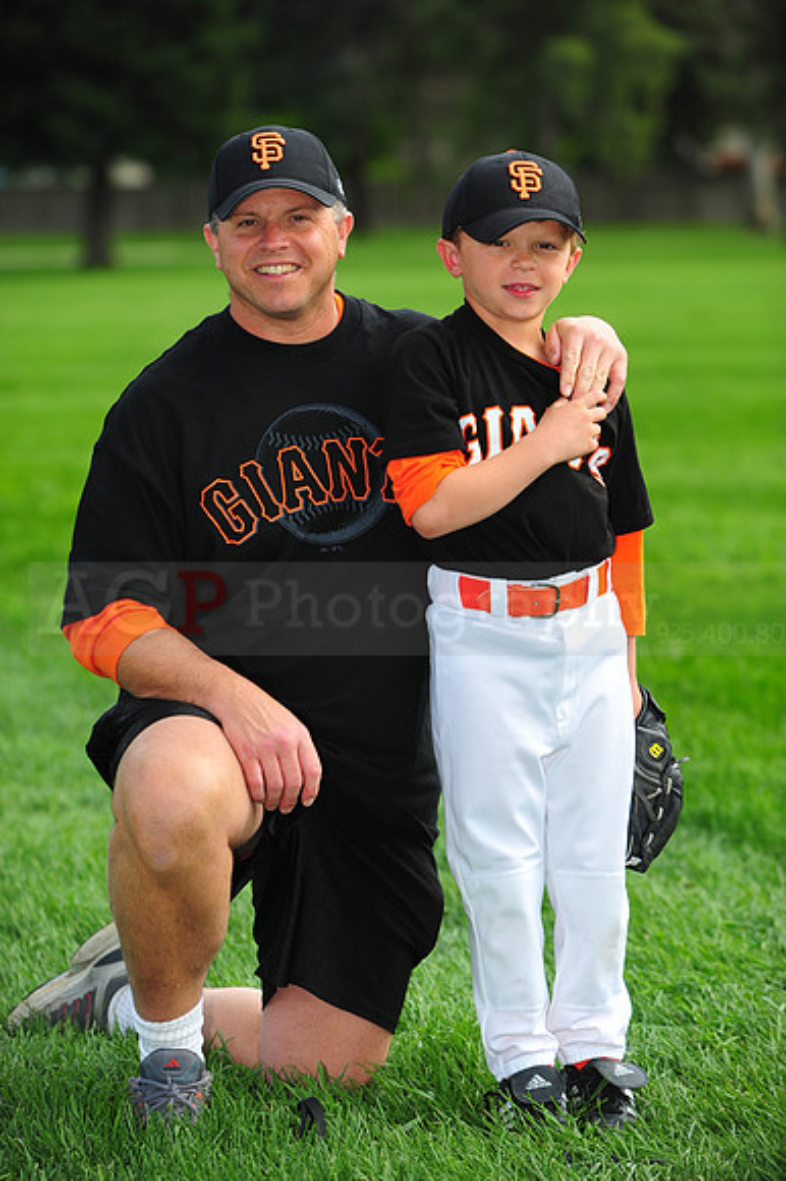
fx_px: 5410
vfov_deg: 12.5
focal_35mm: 165
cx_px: 393
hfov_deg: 8.3
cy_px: 590
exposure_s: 1/1000
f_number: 4
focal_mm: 165
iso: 200
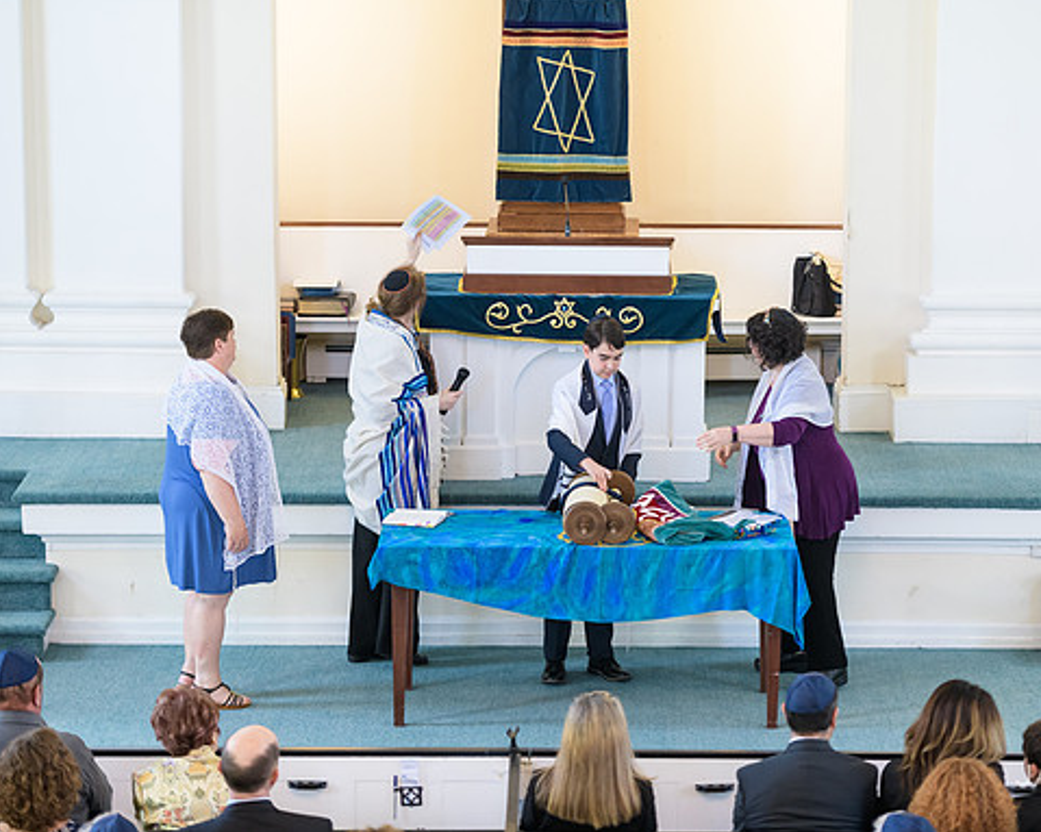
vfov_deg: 13.3
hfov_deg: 16.6
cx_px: 593
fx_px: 3573
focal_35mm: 116
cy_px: 414
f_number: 3.2
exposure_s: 1/125
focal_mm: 102
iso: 1250
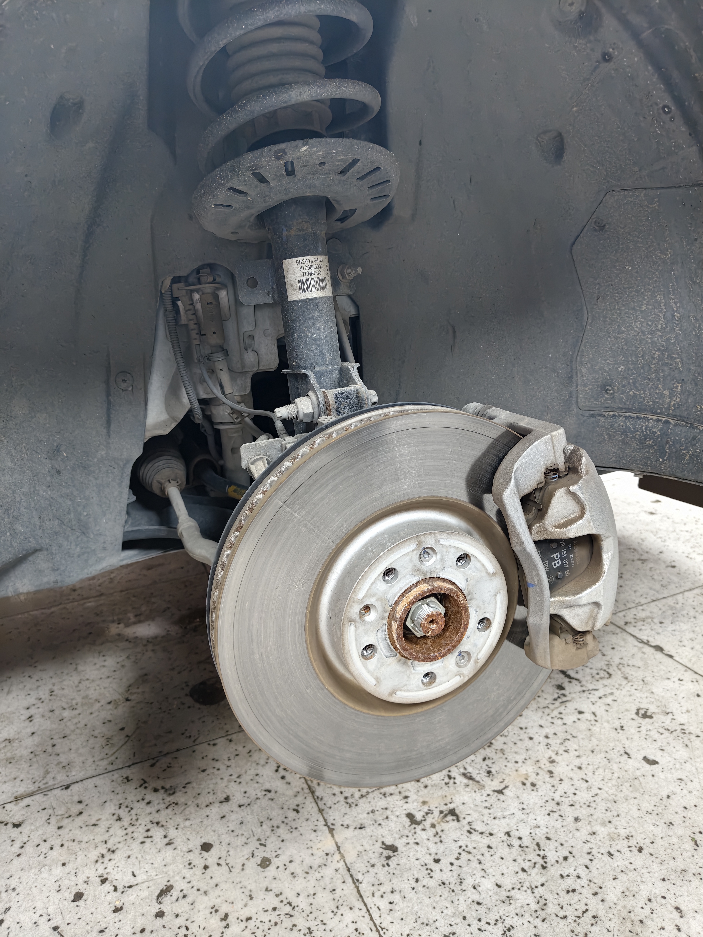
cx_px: 352
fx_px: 623
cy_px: 468
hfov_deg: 58.9
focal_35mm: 23
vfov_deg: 73.9
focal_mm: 5.56
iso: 657
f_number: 1.88
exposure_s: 1/50
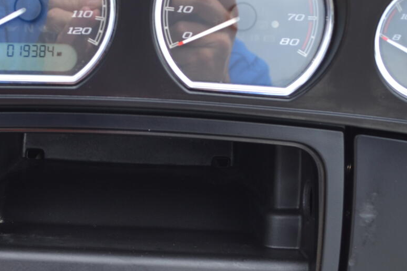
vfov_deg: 17.7
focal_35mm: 77
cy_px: 146
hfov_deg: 26.2
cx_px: 143
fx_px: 870
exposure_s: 1/125
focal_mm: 20
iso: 100
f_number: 5.6
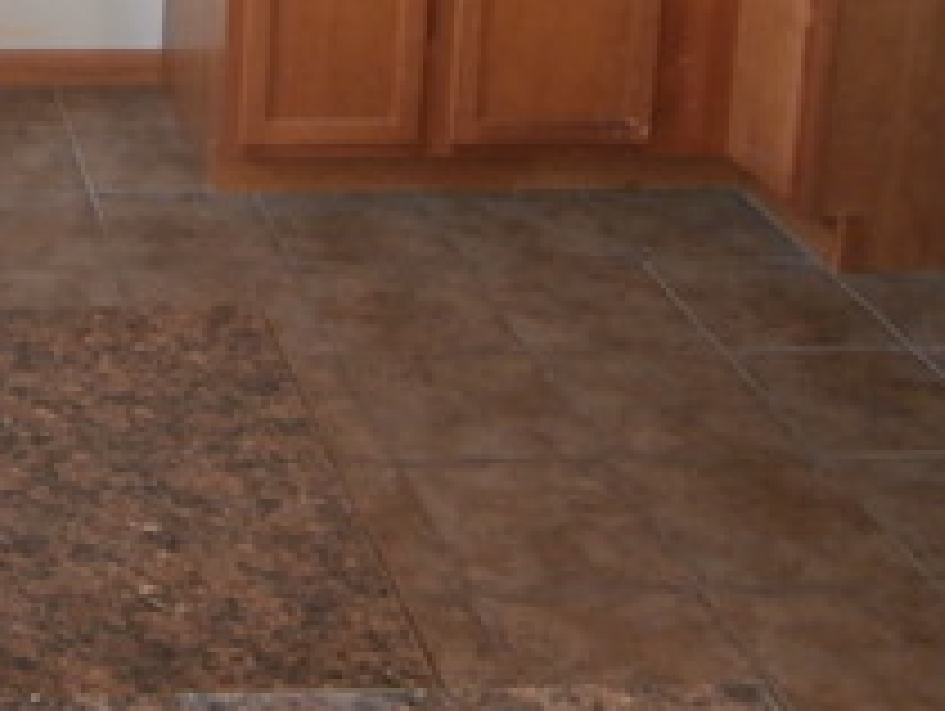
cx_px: -202
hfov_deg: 24.1
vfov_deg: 18.2
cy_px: -328
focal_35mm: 73
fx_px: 1995
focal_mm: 4.2
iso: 200
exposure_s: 1/40
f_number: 3
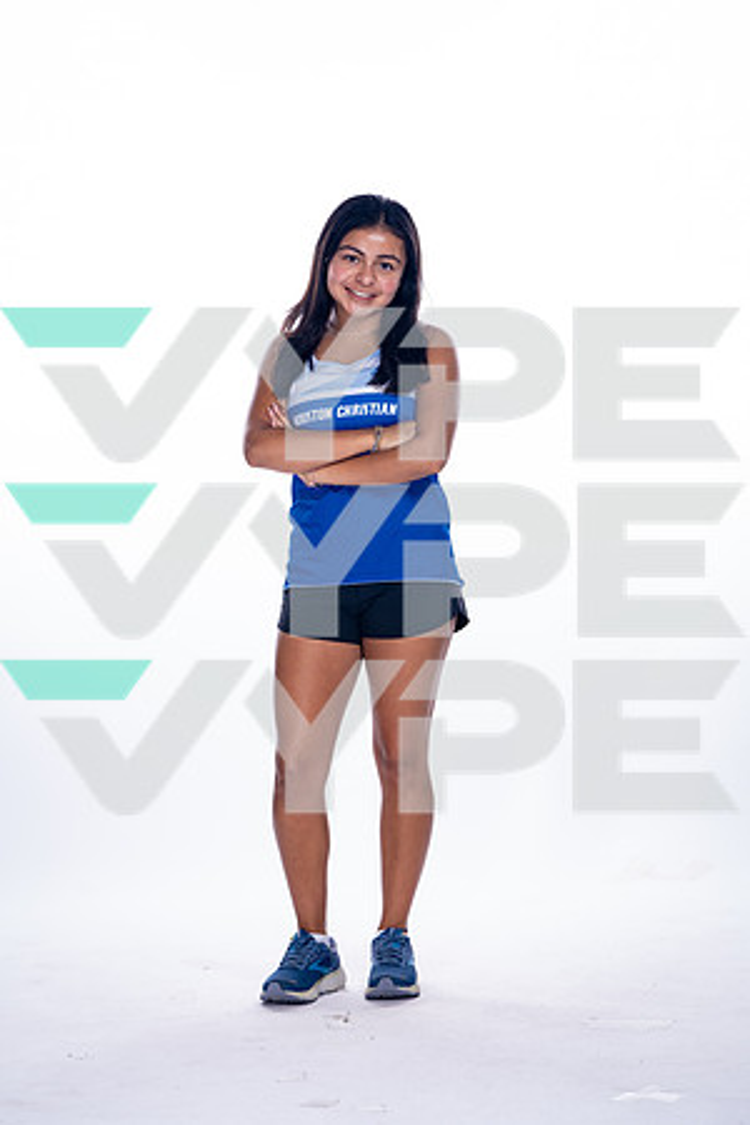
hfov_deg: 11.2
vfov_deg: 16.8
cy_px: 562
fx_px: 3812
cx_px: 375
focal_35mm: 122
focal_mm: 122
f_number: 5.6
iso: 800
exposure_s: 1/250
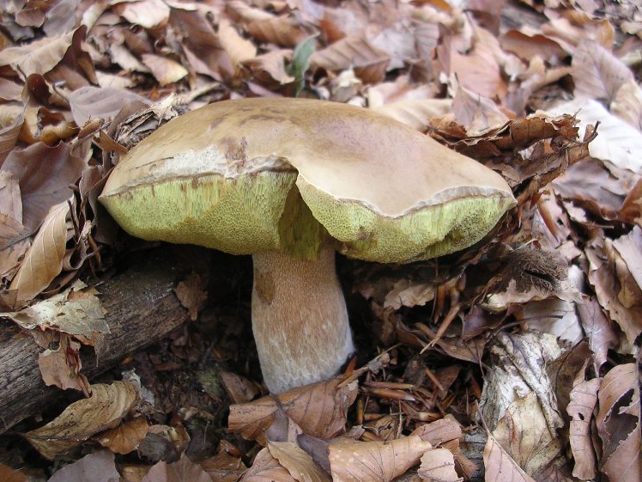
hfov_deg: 47.9
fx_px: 723
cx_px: 318
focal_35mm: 39
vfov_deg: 36.8
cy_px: 241
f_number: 2.8
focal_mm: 5.8
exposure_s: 1/4.1
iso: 172
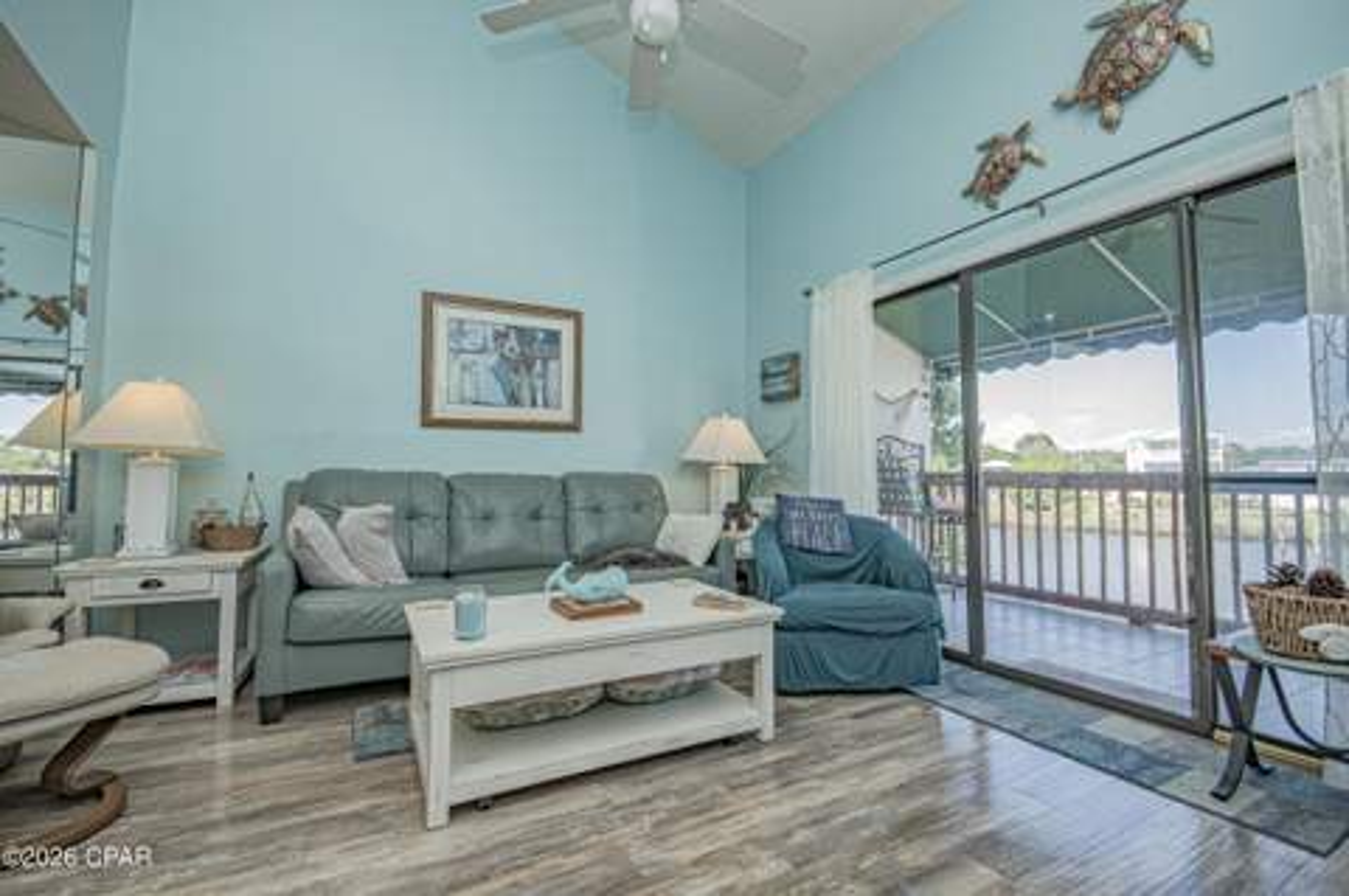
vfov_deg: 77.2
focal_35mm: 15
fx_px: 561
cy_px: 448
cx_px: 674
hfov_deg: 100.4
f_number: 7.1
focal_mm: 10
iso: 400
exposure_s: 1/160
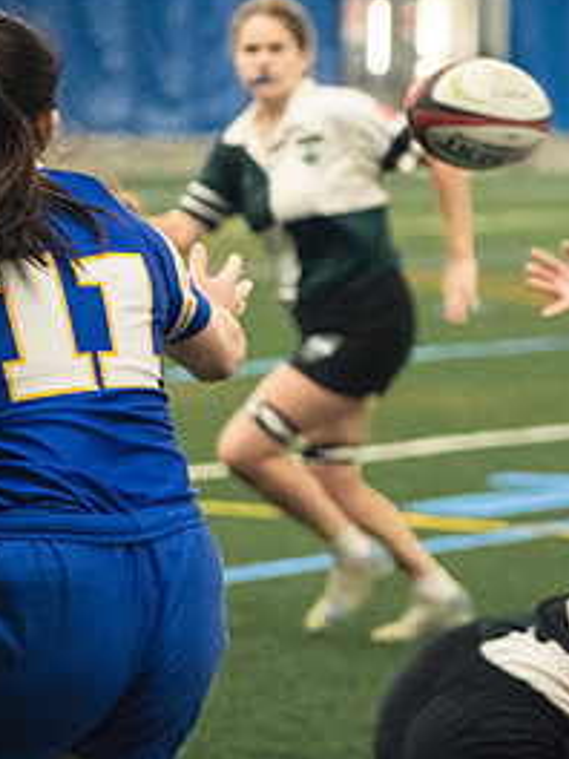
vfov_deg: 6.9
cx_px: 353
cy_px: 308
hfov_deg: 5.2
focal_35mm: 285
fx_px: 6246
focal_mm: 90
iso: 7200
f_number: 2.8
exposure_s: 1/500
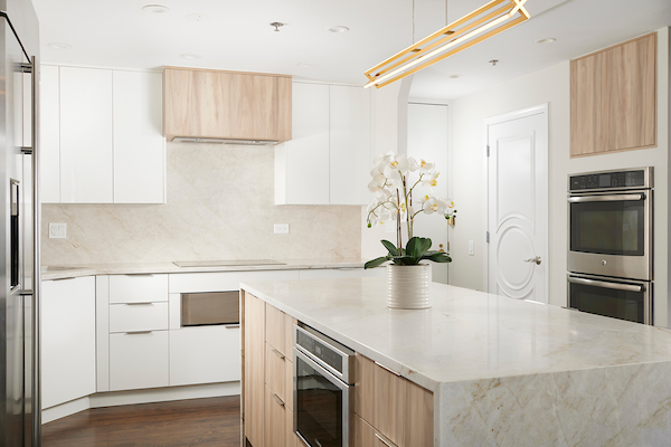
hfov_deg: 54.4
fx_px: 652
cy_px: 224
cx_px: 336
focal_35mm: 35
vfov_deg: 37.9
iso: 200
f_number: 11
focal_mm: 35
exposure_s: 1/200
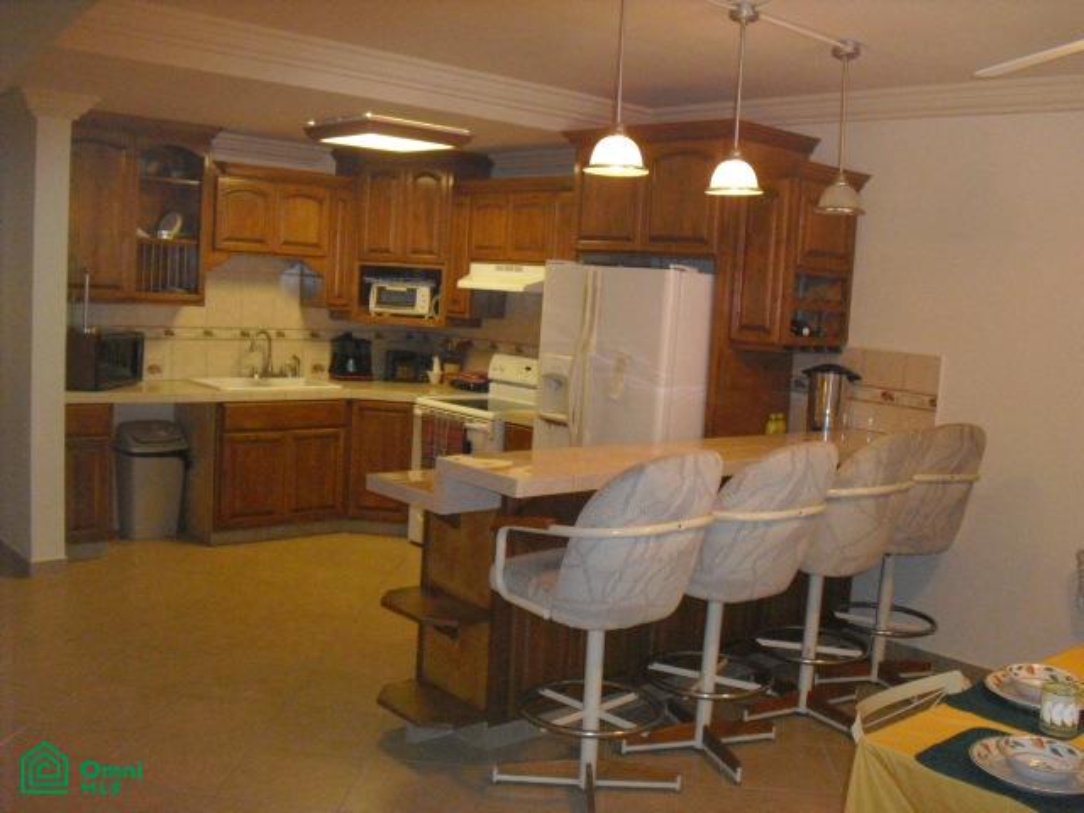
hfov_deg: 51.4
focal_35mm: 36
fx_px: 1127
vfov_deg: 39.7
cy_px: 406
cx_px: 542
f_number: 3.1
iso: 800
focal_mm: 6.3
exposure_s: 1/60
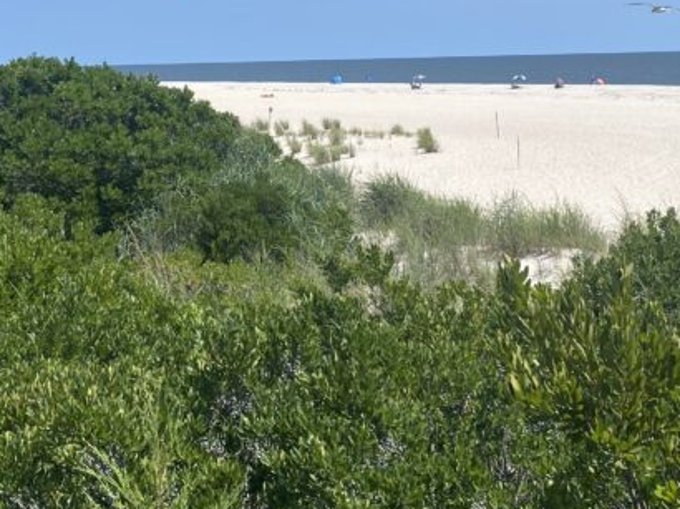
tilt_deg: -1.9
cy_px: 83
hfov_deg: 29.6
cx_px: 227
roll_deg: +1.0
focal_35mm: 65
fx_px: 1276
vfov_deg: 22.2
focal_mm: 4.25
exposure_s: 1/3497
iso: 32
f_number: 1.8
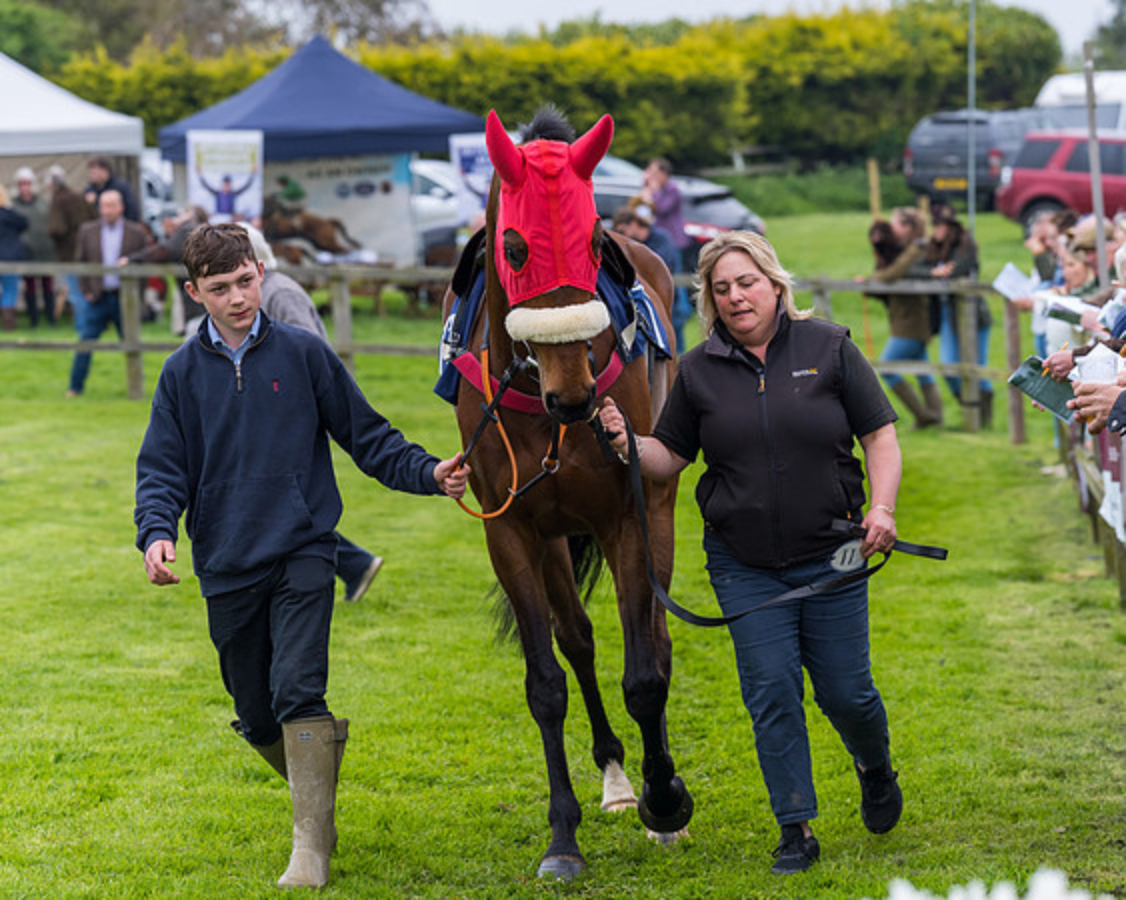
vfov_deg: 8.1
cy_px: 351
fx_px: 6335
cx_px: 615
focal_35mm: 190
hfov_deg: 10.2
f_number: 5
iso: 400
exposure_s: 1/640
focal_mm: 135
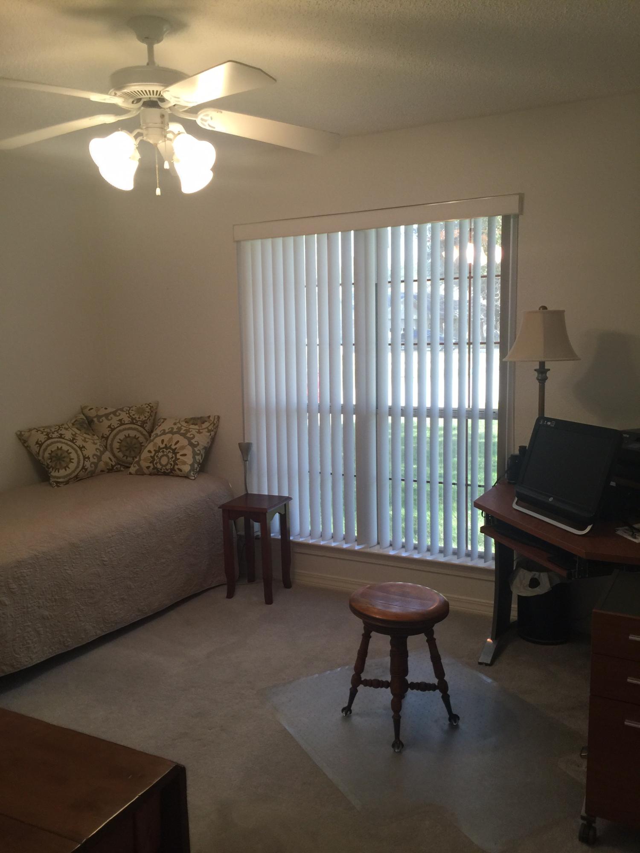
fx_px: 715
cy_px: 426
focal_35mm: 29
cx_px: 320
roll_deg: +1.9
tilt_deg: -6.3
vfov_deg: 61.7
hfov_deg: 48.2
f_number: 2.2
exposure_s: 1/30
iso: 50
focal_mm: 4.15
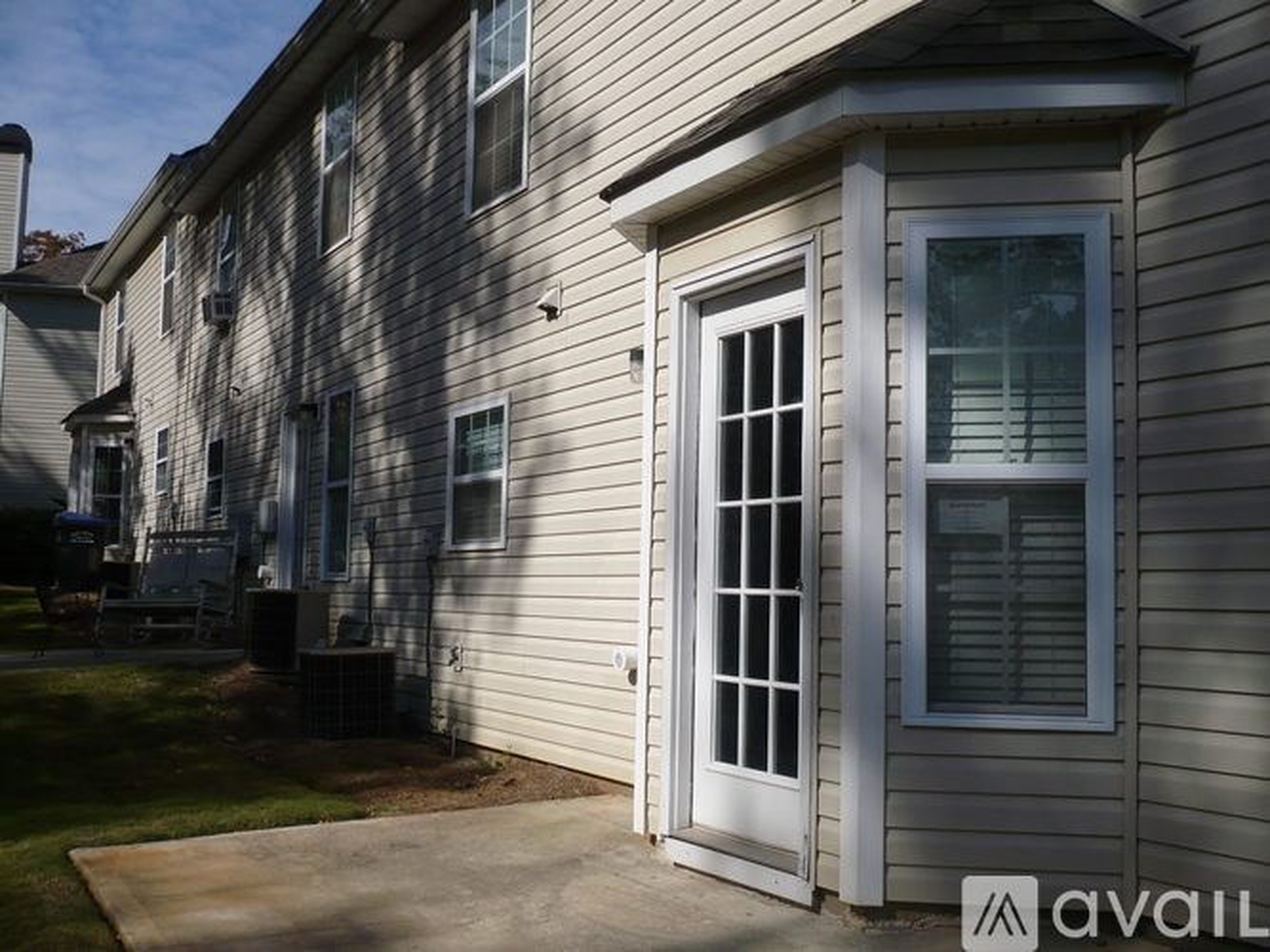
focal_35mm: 35
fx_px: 1284
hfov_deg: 52.6
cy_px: 476
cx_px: 635
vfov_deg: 40.7
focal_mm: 5.8
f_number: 8
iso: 100
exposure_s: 1/400
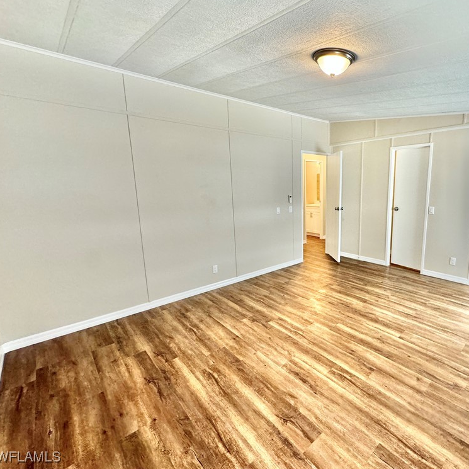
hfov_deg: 81.6
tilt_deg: -9.6
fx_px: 261
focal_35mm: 17
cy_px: 229
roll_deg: +0.2
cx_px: 306
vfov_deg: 84.0
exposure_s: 1/91
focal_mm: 2.22
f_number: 2.2
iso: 320
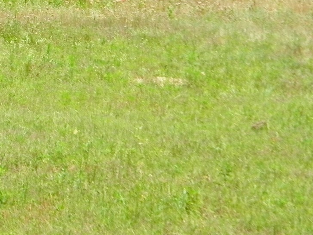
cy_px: -20
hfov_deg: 7.4
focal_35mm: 267
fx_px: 2415
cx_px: -7
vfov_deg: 5.6
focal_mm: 17.9
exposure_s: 1/160
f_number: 9.2
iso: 80
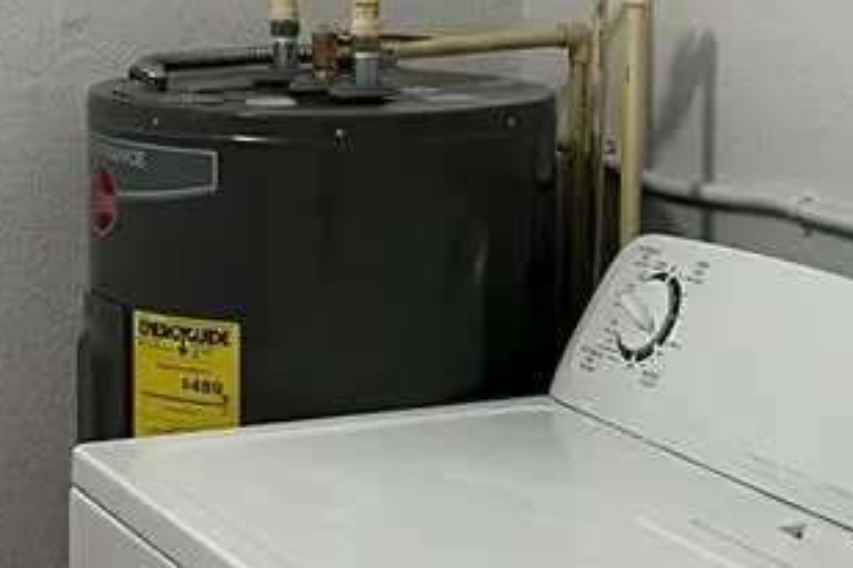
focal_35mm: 105
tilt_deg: -8.7
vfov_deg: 13.0
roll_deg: -0.4
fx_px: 2488
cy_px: 152
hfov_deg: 19.5
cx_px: 428
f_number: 1.5
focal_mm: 5.7
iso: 125
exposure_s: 1/60
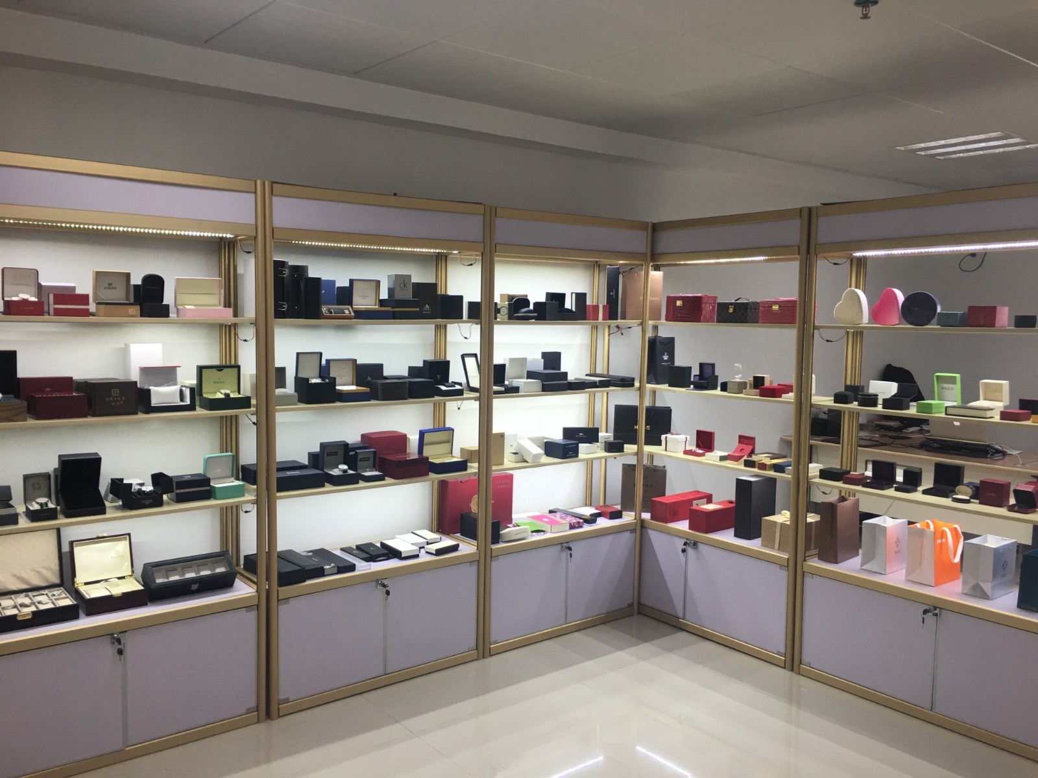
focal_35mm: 29
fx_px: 870
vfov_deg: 48.2
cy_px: 389
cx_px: 519
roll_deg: +0.4
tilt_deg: -3.8
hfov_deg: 61.7
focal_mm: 4.15
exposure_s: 1/33
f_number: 2.2
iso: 25
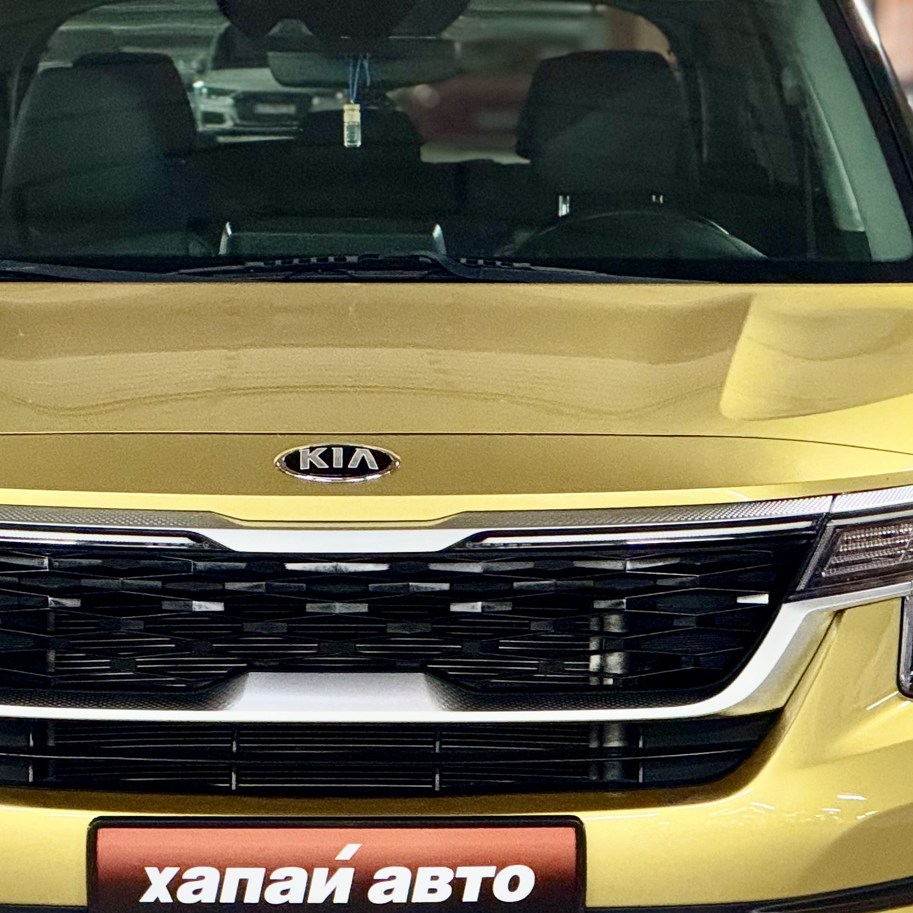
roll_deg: +0.0
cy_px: 530
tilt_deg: -3.0
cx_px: 367
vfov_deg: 6.8
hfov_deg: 6.8
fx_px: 7669
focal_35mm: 257
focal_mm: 15.66
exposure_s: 1/50
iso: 640
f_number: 2.8
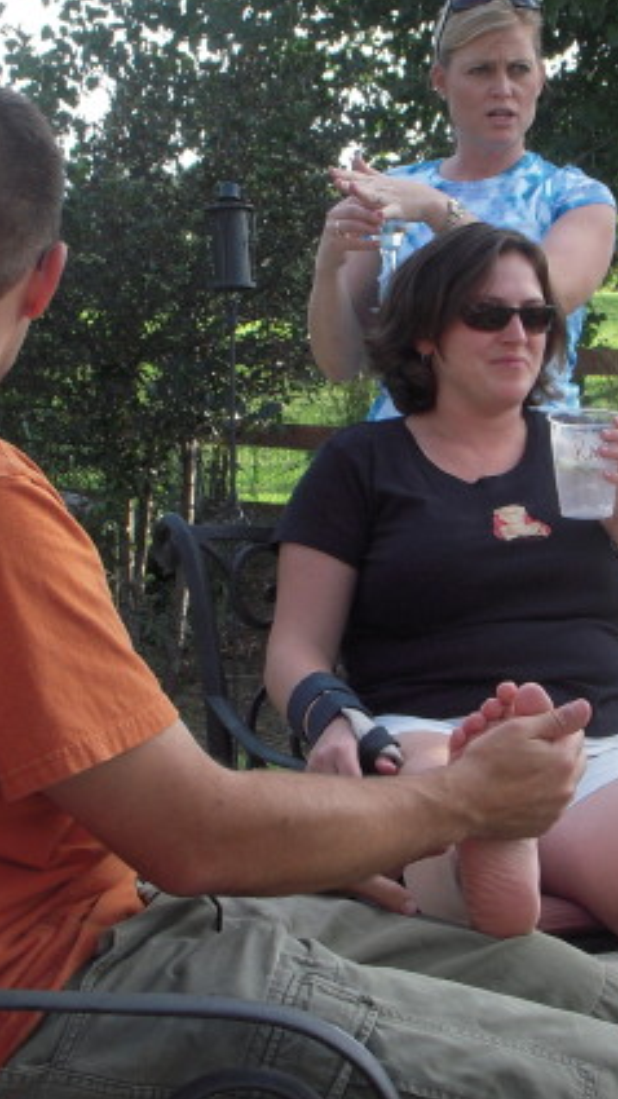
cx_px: 442
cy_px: 489
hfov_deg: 15.4
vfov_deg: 27.2
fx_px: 2273
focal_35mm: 78
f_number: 3.3
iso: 100
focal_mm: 6.3
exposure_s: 1/250
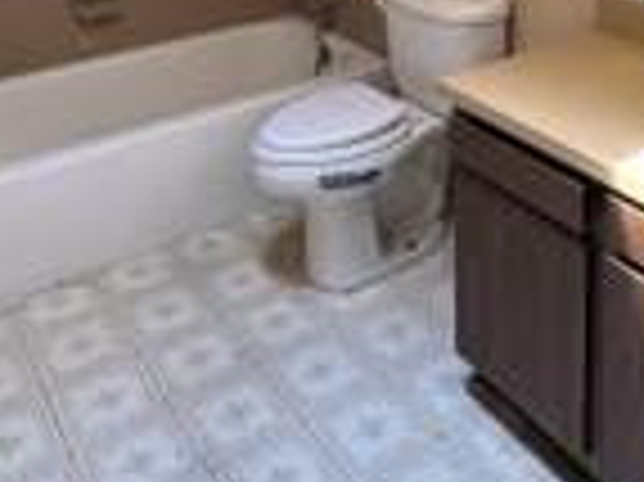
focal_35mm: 47
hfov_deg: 40.0
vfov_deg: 26.7
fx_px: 874
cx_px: 423
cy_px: -124
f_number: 2.2
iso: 200
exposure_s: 1/60
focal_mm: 2.22
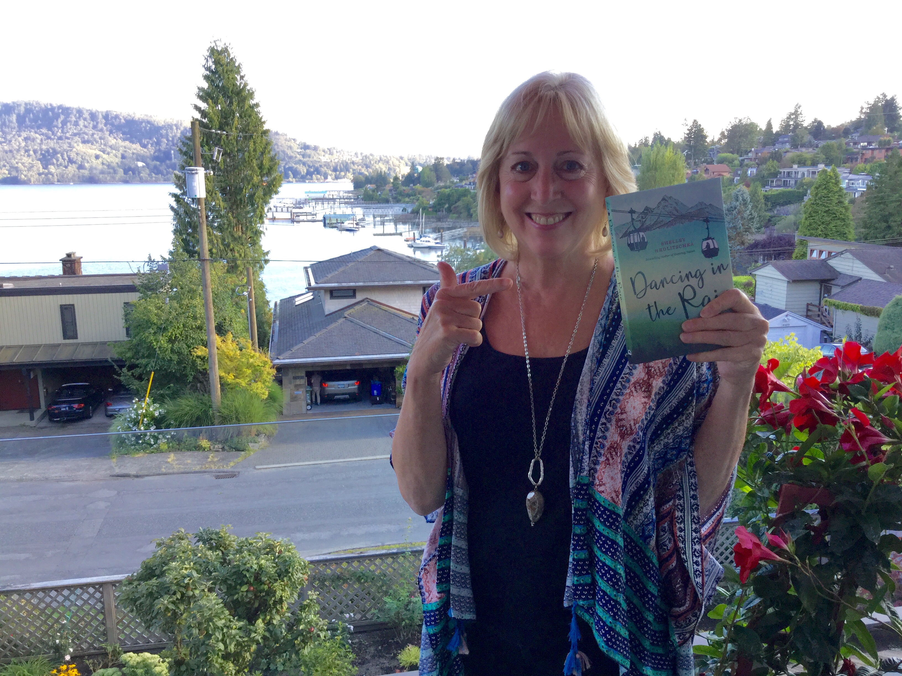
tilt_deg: -10.9
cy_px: 338
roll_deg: +0.7
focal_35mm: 31
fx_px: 808
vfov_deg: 45.4
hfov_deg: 58.4
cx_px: 451
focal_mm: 3.3
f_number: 2.4
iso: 40
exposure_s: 1/120
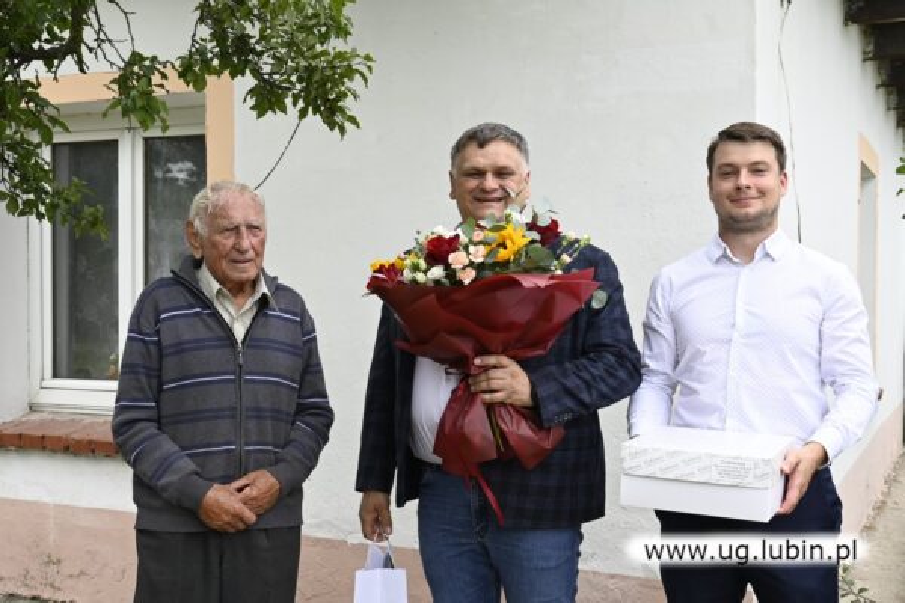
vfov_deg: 31.2
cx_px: 452
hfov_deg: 45.4
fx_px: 1081
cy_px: 302
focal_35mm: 43
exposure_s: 1/250
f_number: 5.6
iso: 200
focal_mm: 29
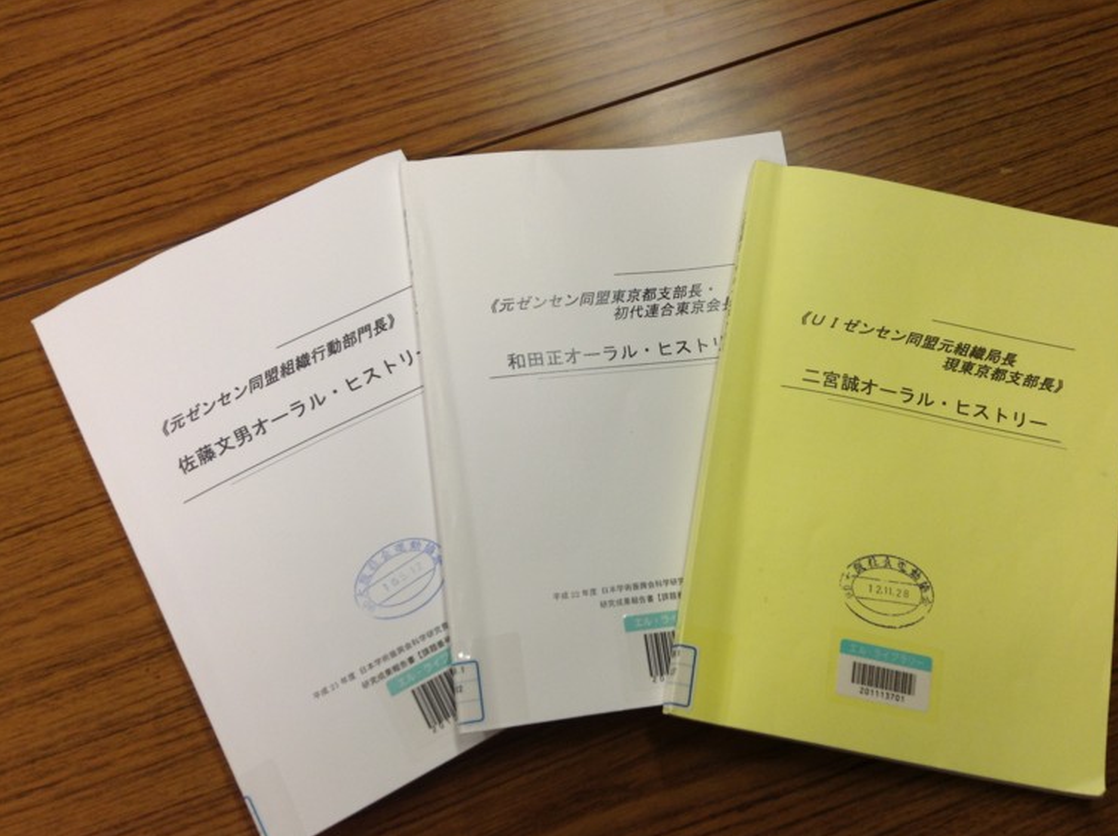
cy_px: 437
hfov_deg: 52.6
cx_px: 590
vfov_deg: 40.6
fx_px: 1129
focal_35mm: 35
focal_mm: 3.3
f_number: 2.4
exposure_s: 1/30
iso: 32
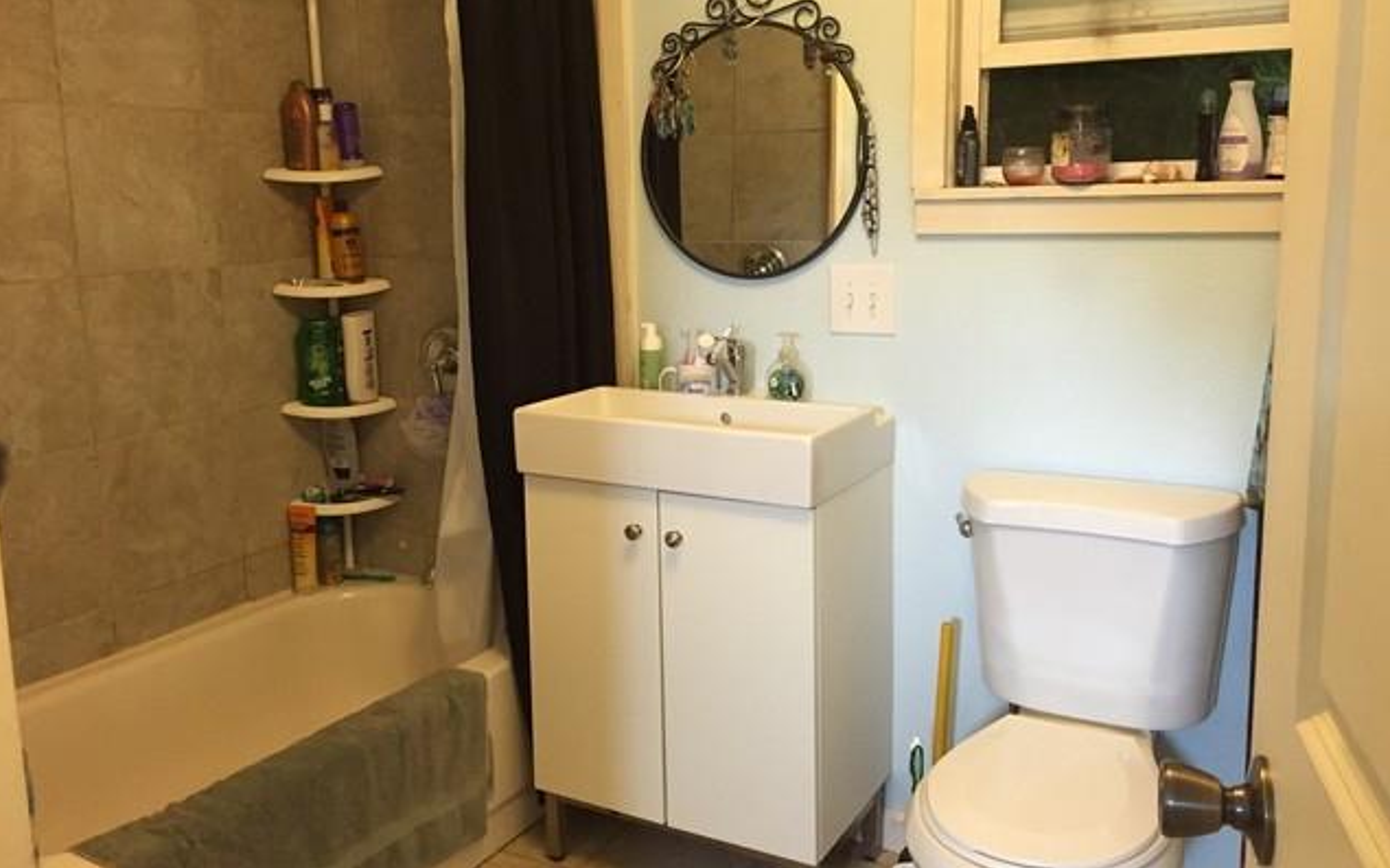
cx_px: 694
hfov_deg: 61.2
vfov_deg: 40.5
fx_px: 1174
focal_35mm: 31
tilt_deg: -8.9
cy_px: 380
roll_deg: +1.0
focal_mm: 4.15
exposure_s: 1/30
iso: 200
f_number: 2.2
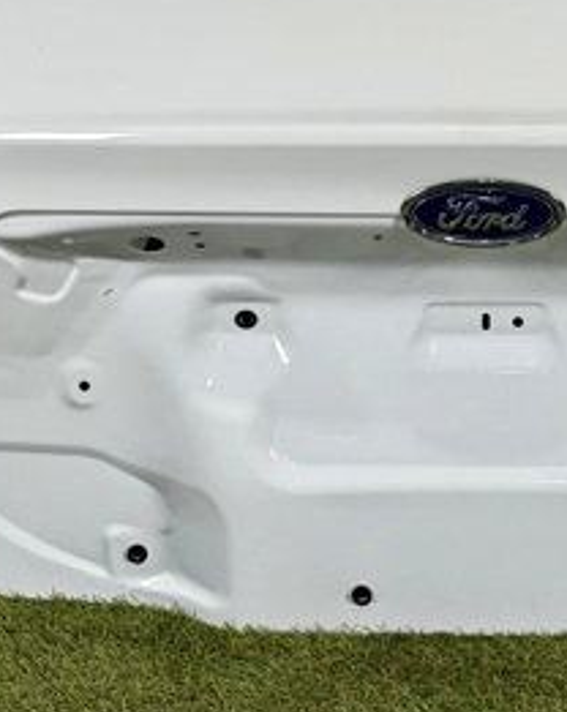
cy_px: 176
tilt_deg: -20.0
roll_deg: +0.2
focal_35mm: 115
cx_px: 488
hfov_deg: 13.3
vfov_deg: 16.7
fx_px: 2418
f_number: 1.78
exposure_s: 1/50
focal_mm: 6.76
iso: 50
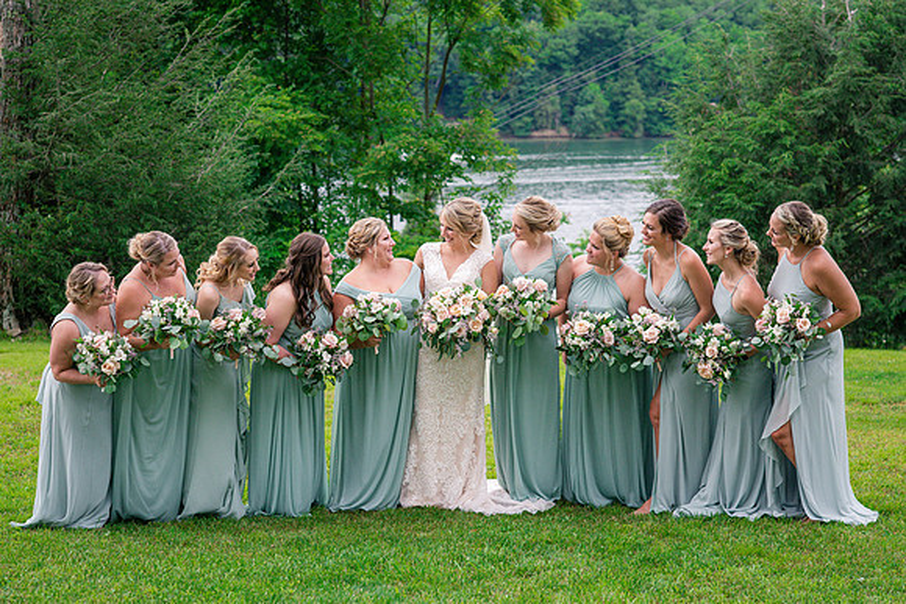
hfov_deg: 23.3
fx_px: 2196
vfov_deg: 15.7
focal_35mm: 87
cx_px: 453
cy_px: 302
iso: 500
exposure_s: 1/1250
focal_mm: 85
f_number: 4.5
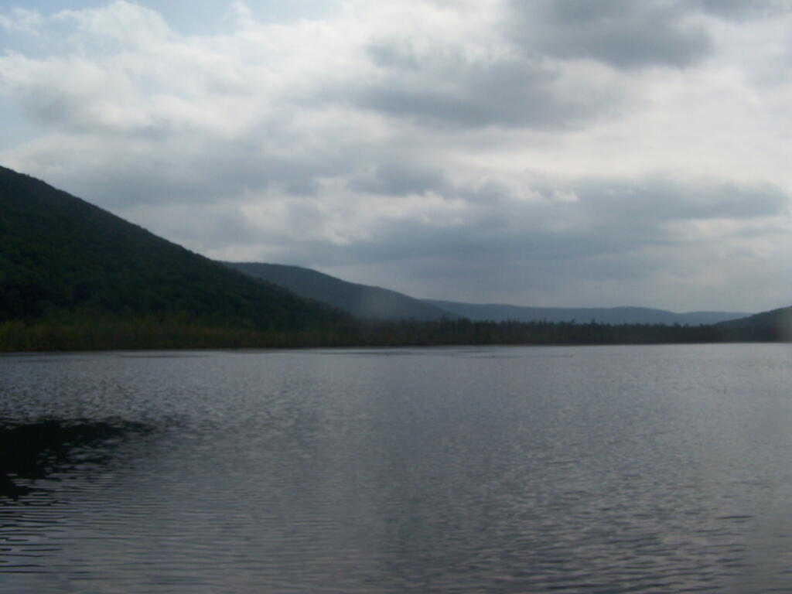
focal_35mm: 38
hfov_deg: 49.0
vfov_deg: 37.7
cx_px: 396
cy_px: 297
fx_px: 869
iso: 80
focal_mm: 6.3
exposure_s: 1/1250
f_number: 5.6
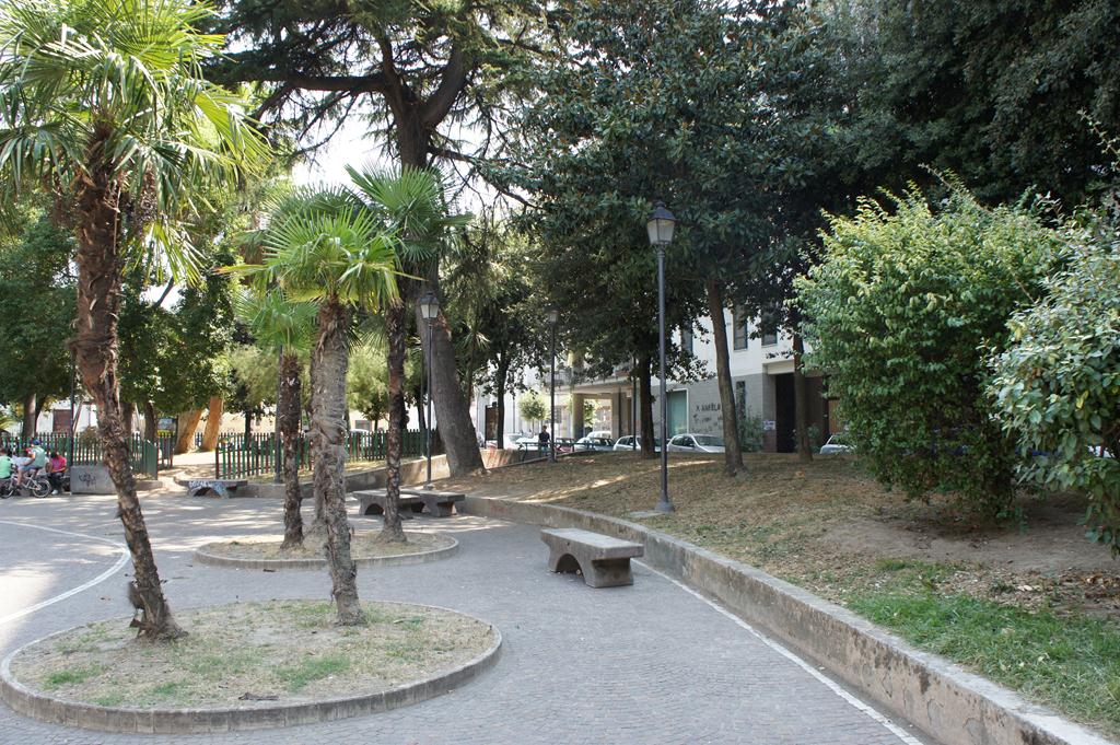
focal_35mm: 27
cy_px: 372
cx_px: 560
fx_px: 839
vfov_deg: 47.9
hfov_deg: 67.4
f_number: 6.3
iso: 200
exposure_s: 1/100
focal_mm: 18
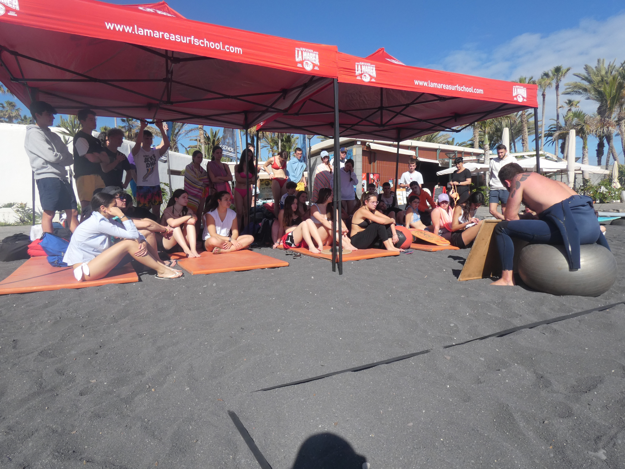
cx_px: 312
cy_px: 234
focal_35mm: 20
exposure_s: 1/800
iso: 80
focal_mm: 3.6
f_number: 4
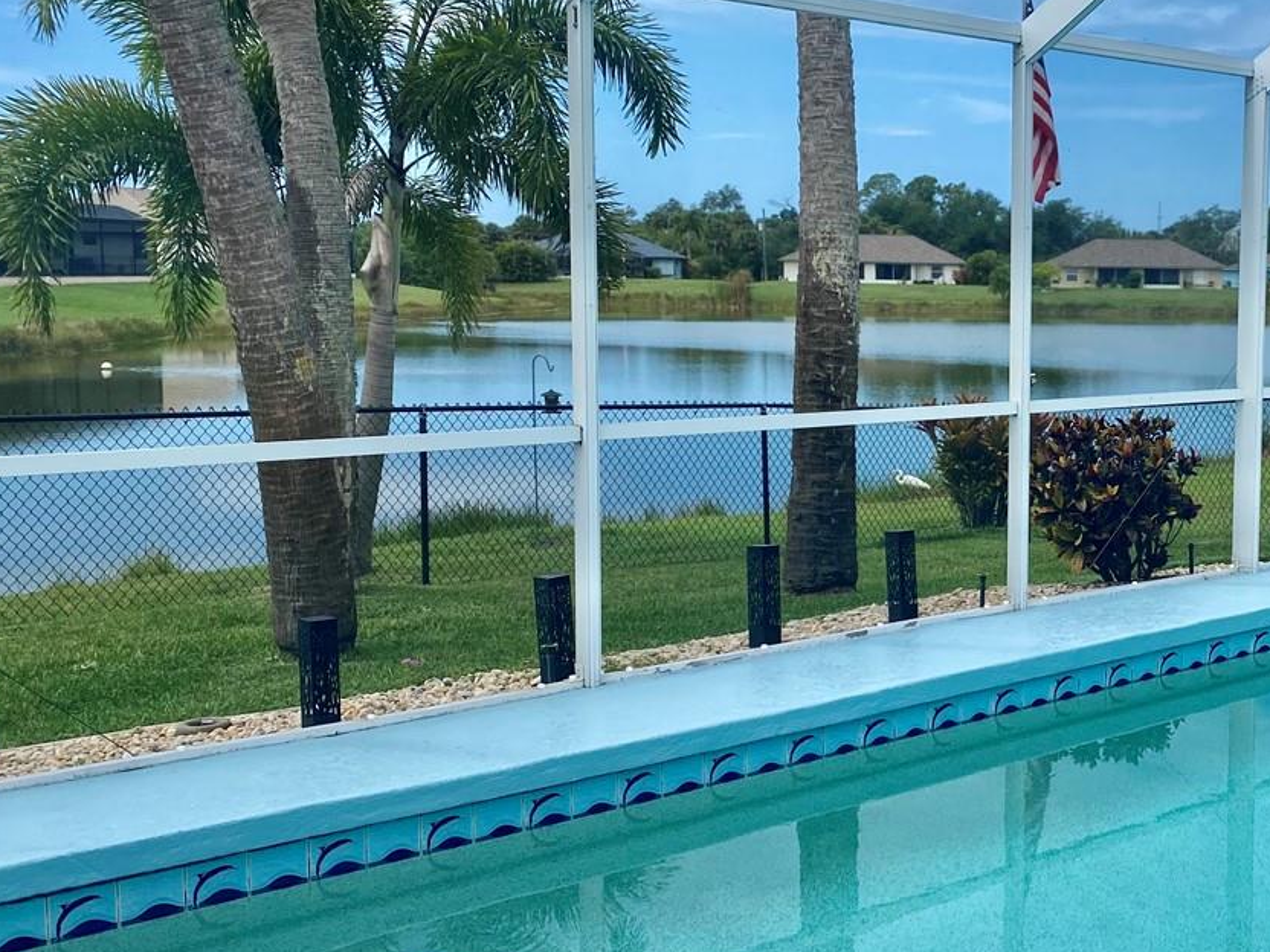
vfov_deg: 29.1
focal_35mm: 50
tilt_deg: -5.4
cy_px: 494
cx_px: 1131
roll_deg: -1.0
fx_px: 1834
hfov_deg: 36.0
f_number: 1.8
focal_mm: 4.25
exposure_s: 1/1996
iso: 32
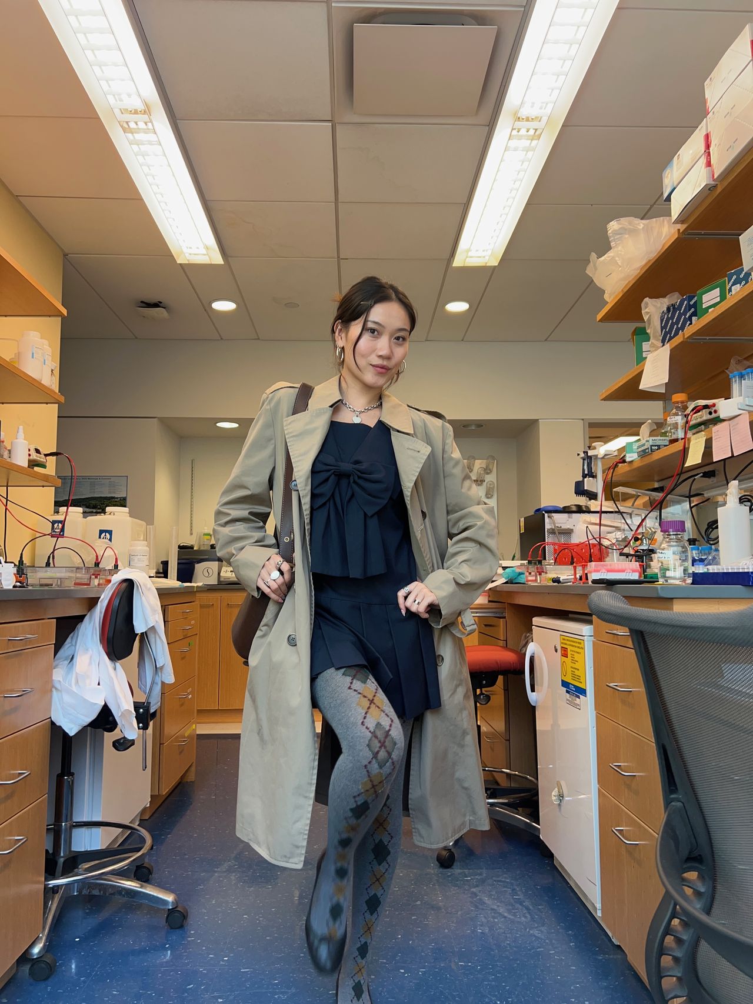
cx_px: 376
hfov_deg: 53.1
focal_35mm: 26
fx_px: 754
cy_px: 502
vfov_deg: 67.3
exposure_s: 1/121
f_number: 1.5
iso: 64
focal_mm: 5.7
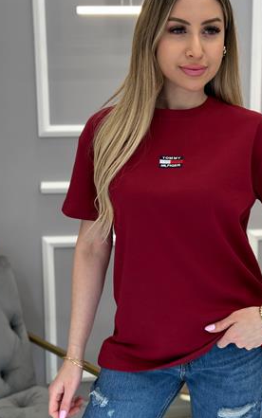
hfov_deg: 21.6
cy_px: 196
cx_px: 173
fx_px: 685
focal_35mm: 60
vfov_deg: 34.0
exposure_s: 1/100
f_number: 1.78
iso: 64
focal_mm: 6.86
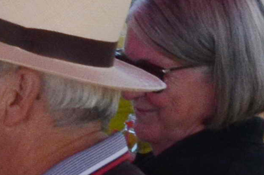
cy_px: 266
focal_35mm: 238
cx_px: -419
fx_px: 1741
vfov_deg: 5.7
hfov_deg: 7.9
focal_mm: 20
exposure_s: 1/125
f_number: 18
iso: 1000
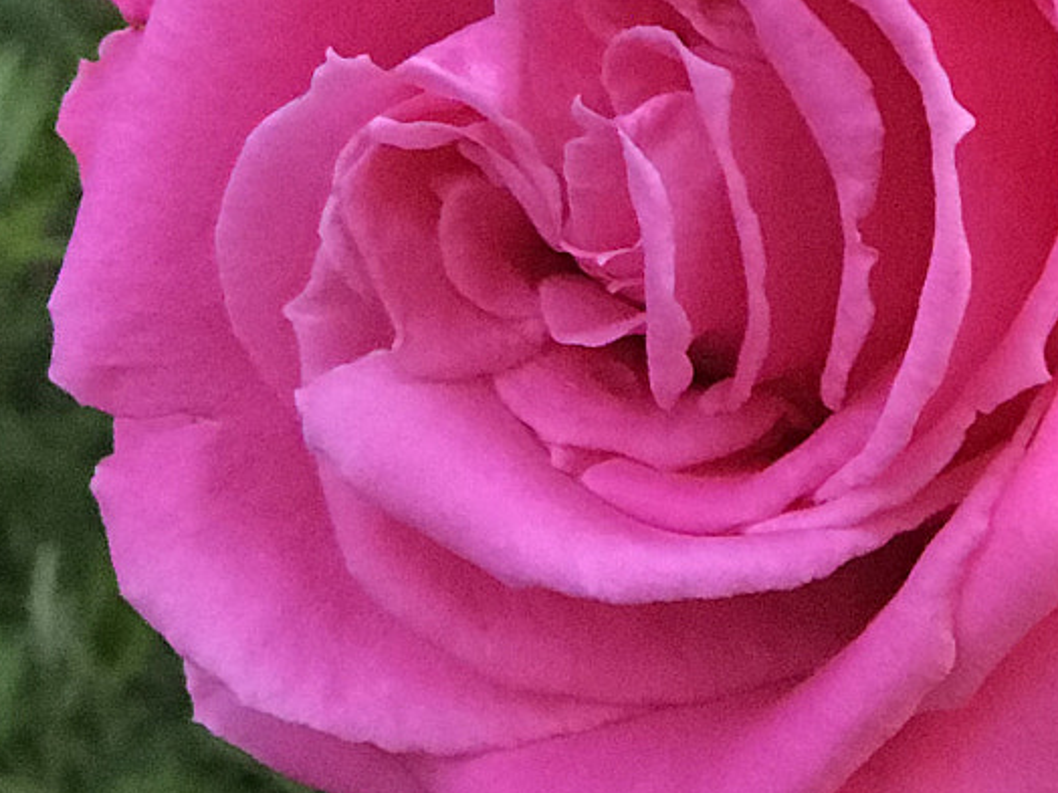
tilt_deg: -30.1
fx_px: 5318
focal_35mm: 174
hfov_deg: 11.3
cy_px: 14
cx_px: 729
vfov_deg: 8.5
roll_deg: -7.2
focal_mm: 6.6
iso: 500
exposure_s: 1/50
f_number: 2.8
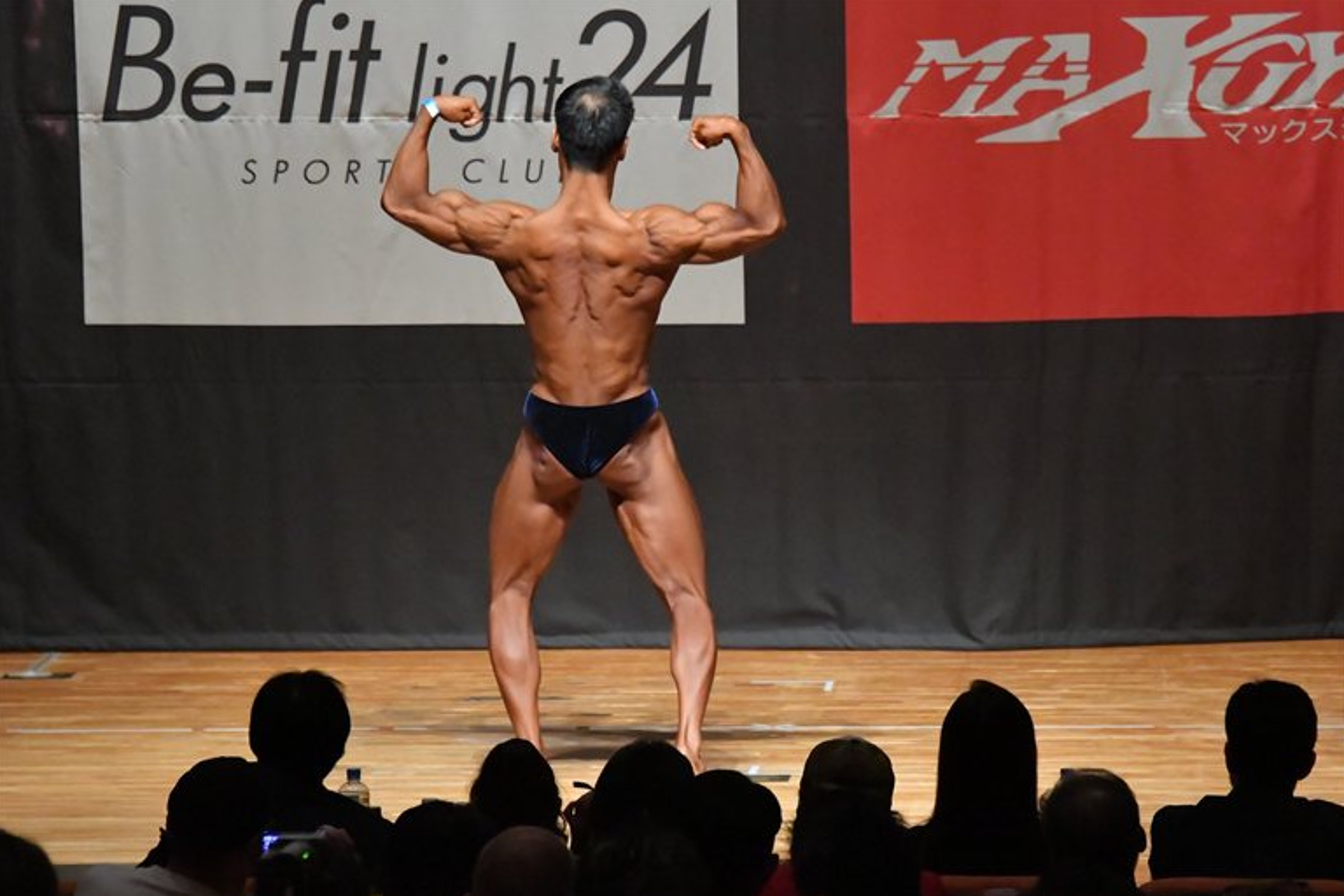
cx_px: 671
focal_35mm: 242
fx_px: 9034
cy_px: 448
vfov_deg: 5.7
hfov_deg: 8.5
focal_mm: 160
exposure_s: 1/400
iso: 12800
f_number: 5.6
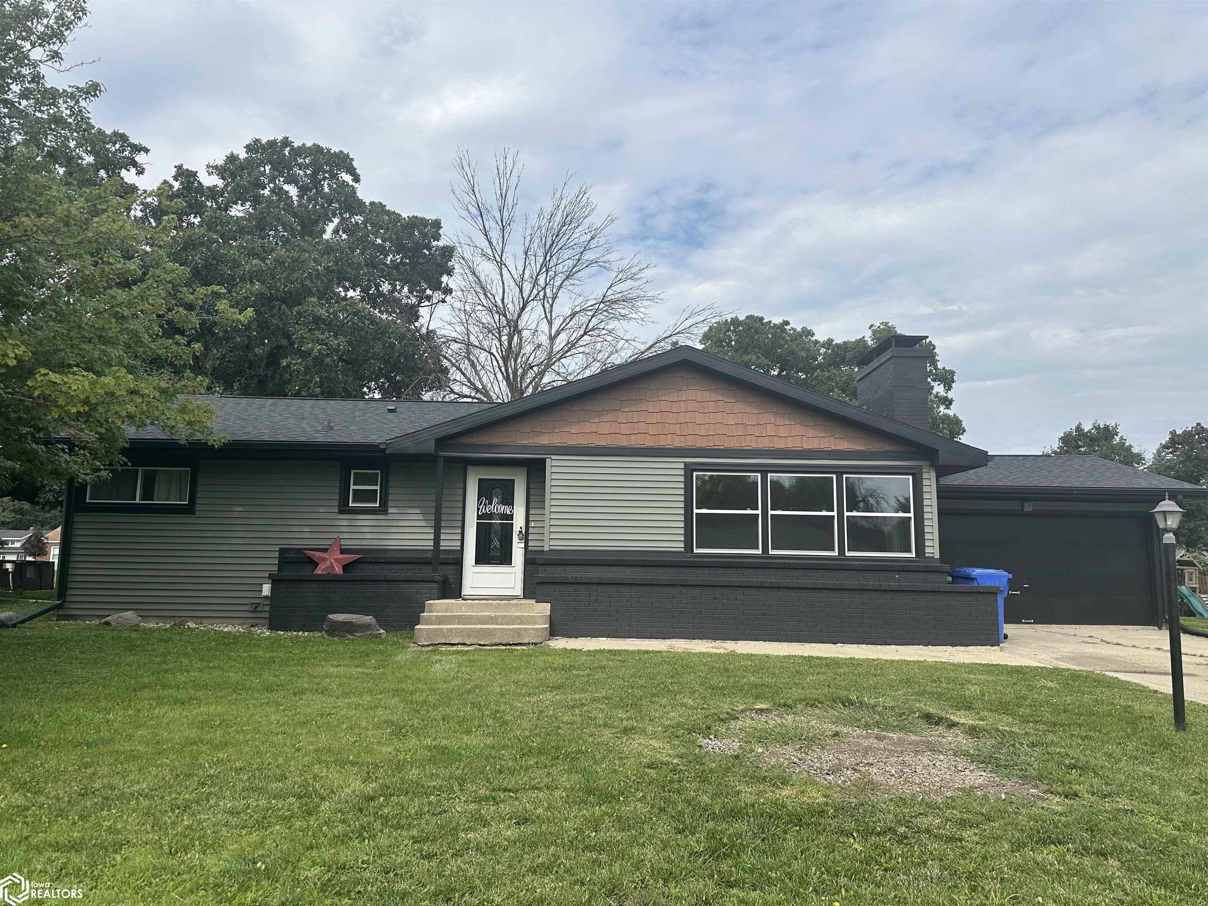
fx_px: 838
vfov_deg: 56.8
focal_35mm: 24
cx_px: 604
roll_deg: -0.5
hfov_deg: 71.6
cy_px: 453
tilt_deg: +7.7
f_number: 1.78
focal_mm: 6.86
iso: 80
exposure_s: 1/4545
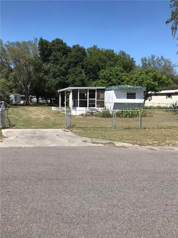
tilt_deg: -3.6
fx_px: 192
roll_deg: -1.4
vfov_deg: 63.4
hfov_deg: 49.7
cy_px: 119
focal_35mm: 28
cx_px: 89
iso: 20
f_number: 1.8
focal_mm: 3.99
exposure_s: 1/2227
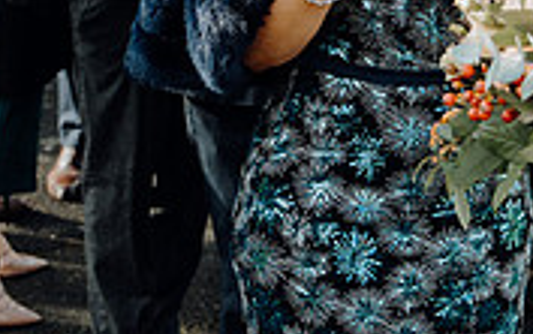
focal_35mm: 110
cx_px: 428
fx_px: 1599
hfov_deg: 18.7
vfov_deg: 11.7
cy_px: -71
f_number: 3.5
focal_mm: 33
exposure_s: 1/400
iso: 200
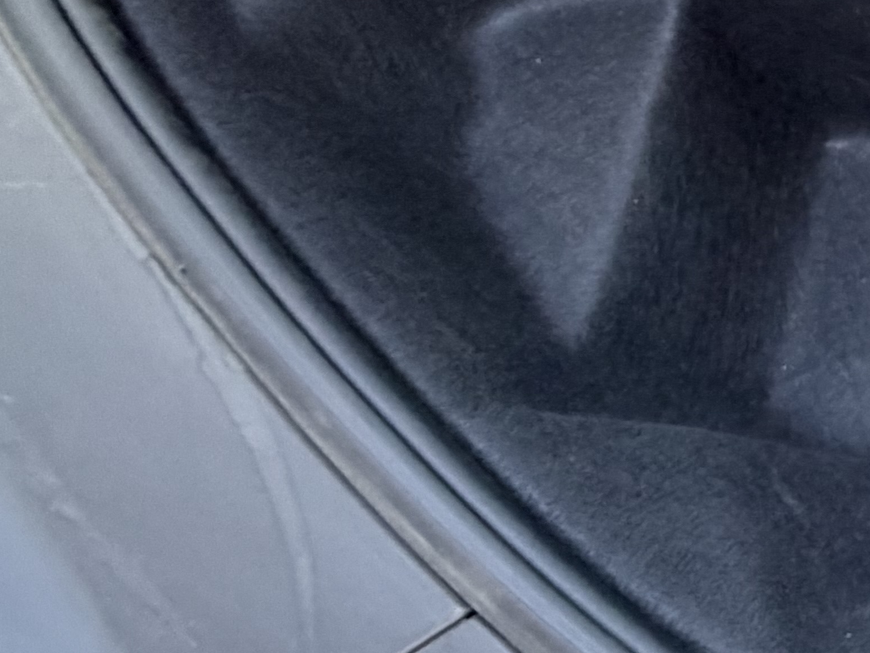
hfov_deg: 26.2
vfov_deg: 27.8
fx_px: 1307
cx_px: 1324
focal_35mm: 52
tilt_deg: -63.4
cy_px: 193
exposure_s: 1/60
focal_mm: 2.22
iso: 320
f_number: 2.2
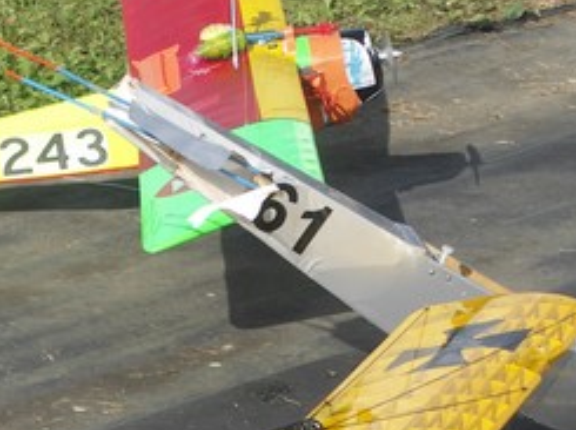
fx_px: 3207
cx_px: 221
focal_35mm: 193
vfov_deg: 7.6
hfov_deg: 10.3
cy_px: 489
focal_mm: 15.3
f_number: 5
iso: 50
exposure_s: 1/250
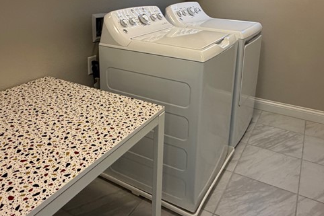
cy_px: 50
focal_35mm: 31
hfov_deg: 60.3
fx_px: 279
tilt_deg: -11.4
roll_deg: -0.8
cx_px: 166
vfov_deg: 41.0
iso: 250
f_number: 2.2
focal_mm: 2.22
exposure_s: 1/60
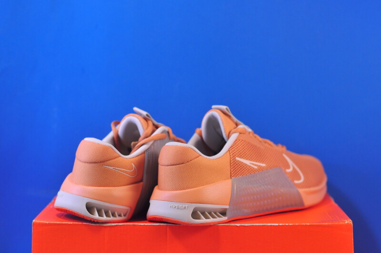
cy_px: 126
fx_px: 793
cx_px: 190
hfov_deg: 27.0
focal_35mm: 75
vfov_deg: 18.1
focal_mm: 50
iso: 250
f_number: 2.8
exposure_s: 1/250
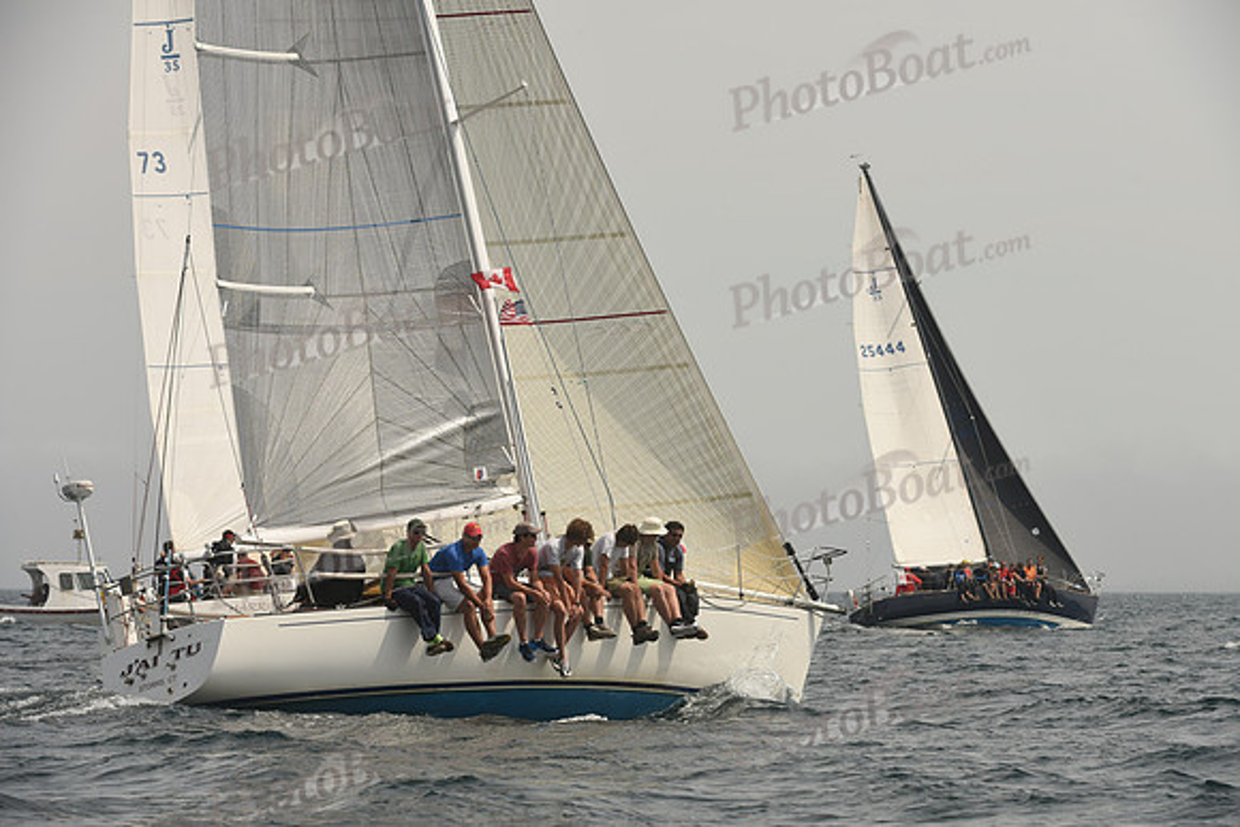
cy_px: 414
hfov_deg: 10.3
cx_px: 620
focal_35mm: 200
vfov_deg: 6.9
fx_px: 6890
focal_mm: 200
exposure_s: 1/800
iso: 250
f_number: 8
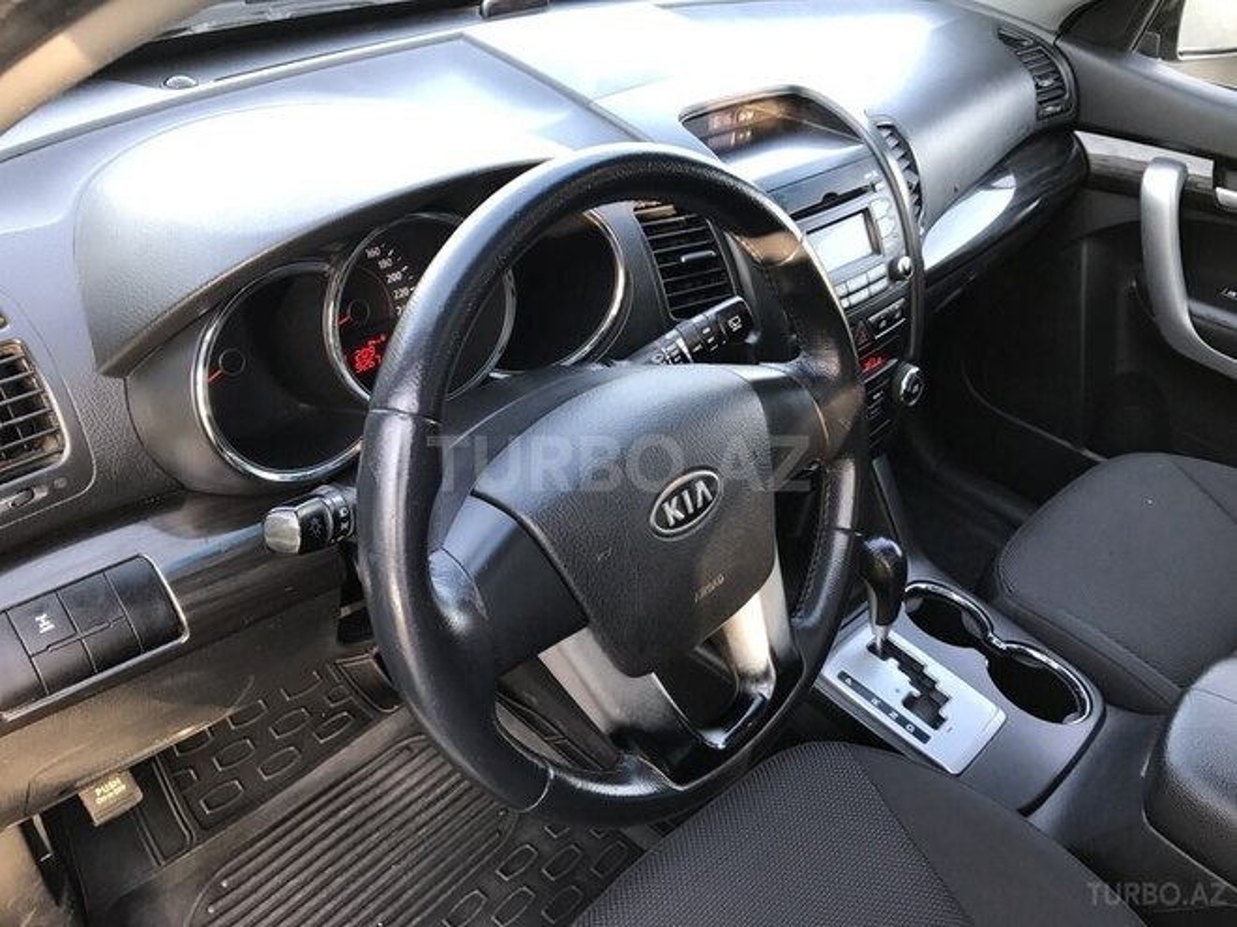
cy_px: 464
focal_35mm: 28
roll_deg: -10.0
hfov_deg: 63.4
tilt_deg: -36.5
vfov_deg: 49.7
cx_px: 618
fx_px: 1001
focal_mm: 3.99
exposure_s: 1/50
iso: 25
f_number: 1.8
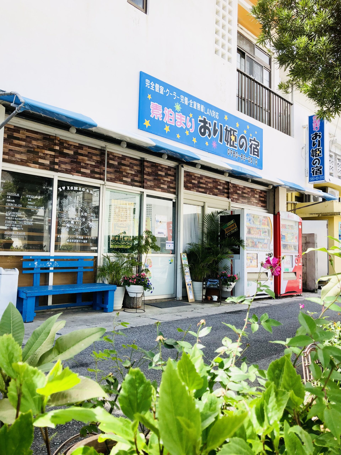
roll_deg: -2.0
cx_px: 170
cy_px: 228
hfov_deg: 49.7
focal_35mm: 28
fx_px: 368
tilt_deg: +5.5
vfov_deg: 63.4
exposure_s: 1/640
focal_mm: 3.99
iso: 20
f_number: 1.8
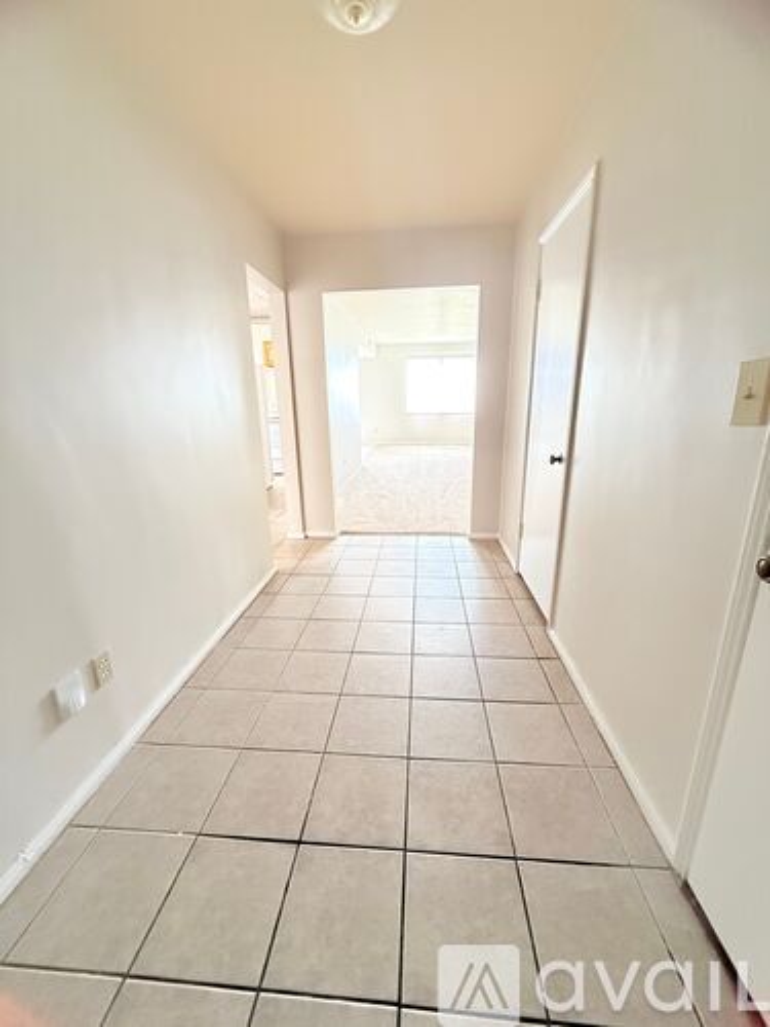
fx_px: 415
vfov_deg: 102.1
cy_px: 514
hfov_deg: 85.7
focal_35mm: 14
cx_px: 385
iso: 800
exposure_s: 1/60
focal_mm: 2.22
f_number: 2.2
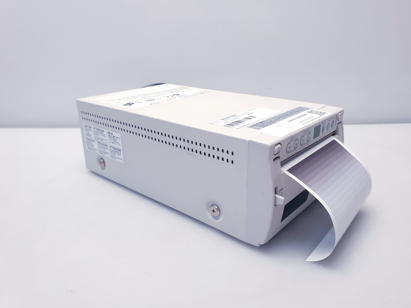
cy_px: 154
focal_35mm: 26
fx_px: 309
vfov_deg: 53.1
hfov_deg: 67.3
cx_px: 206
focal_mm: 4.3
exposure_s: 1/50
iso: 64
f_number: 2.4
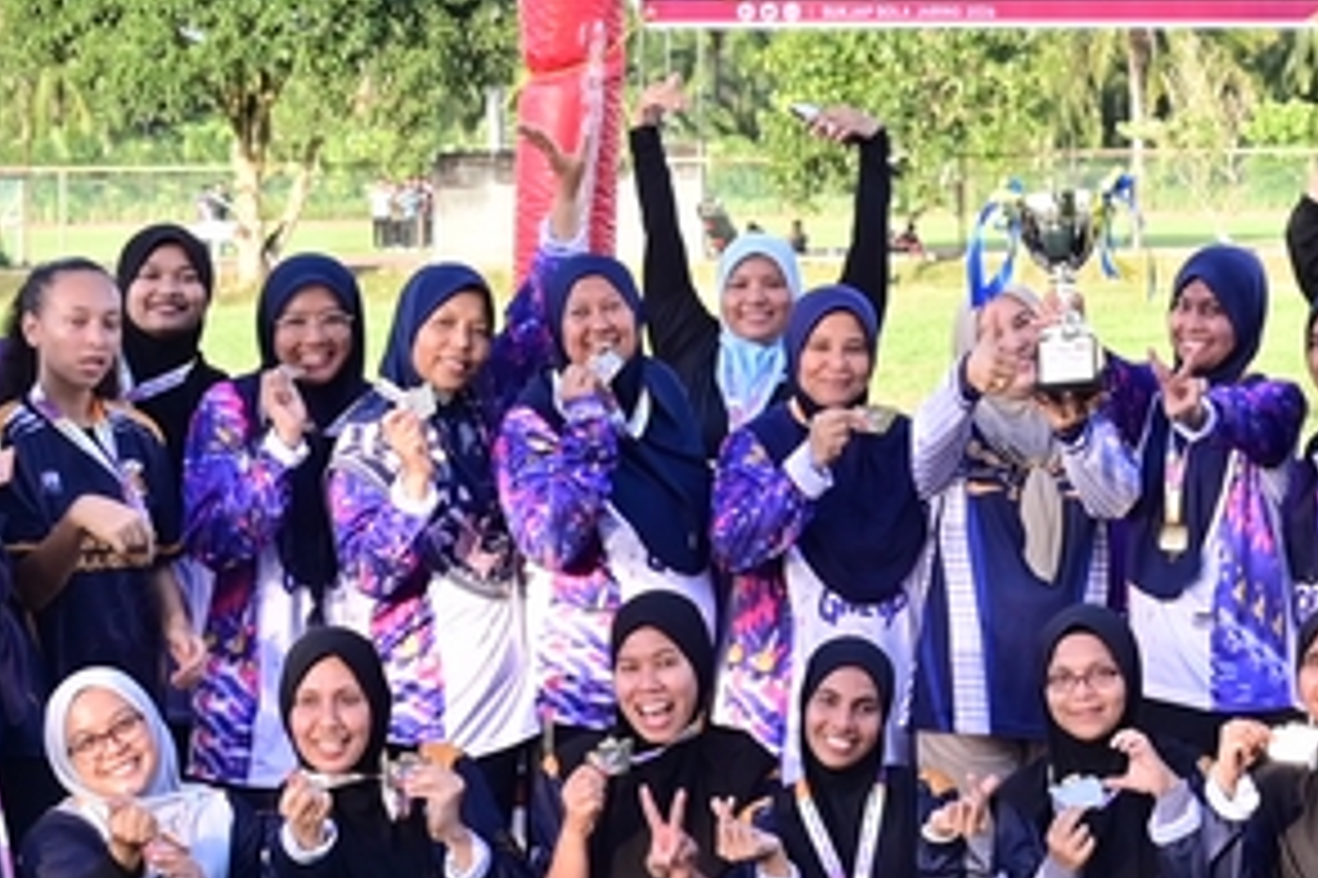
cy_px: 135
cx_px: 1102
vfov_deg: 10.4
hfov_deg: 15.5
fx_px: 4793
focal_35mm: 131
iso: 320
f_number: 7.1
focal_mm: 24
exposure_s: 1/160
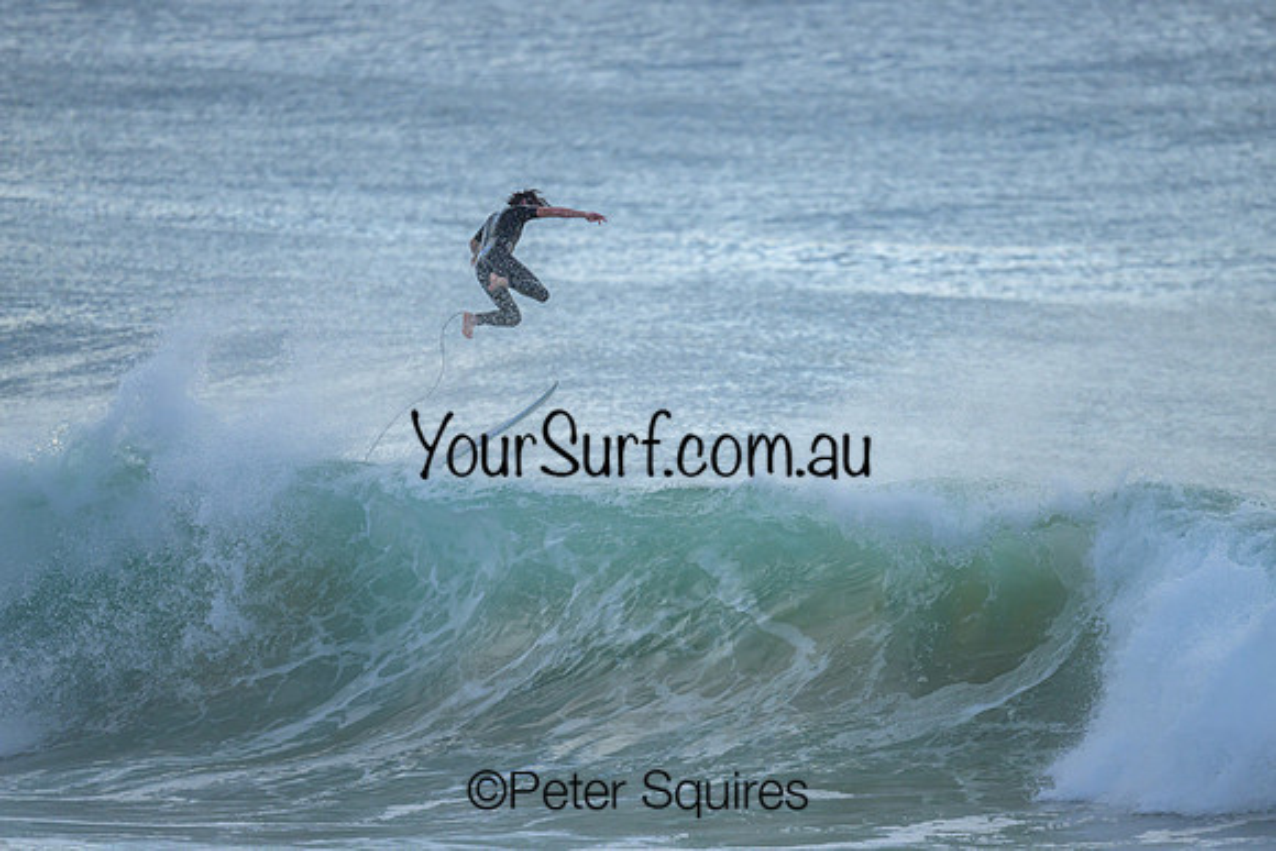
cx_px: 638
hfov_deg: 2.6
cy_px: 426
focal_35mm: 800
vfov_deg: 1.7
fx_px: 28361
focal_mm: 800
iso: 720
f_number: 6.3
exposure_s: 1/2500
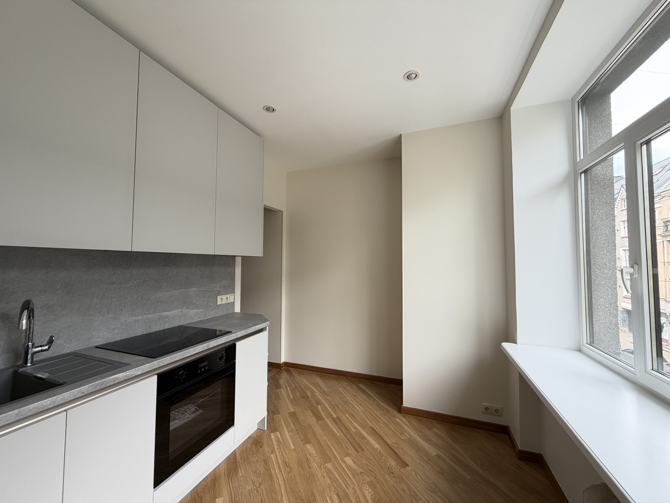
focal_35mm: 14
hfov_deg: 102.1
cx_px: 335
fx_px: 271
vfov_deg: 85.7
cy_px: 252
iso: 64
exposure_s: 1/121
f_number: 2.2
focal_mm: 2.22
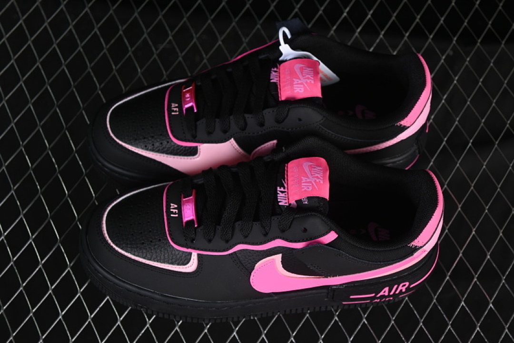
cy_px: 172
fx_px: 1071
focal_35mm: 75
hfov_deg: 27.0
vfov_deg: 18.2
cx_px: 257
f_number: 6.3
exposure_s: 1/50
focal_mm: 50
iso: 160
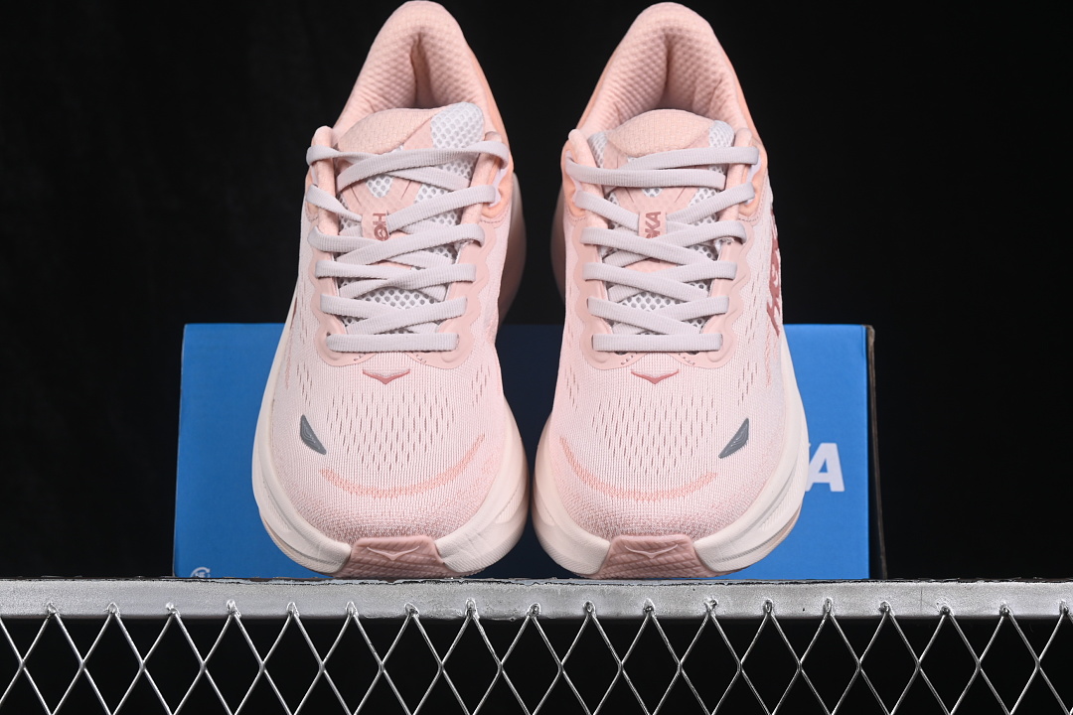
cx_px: 536
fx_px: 2235
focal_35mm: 75
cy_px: 358
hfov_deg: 27.0
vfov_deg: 18.2
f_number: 8
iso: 160
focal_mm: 50
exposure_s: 1/80
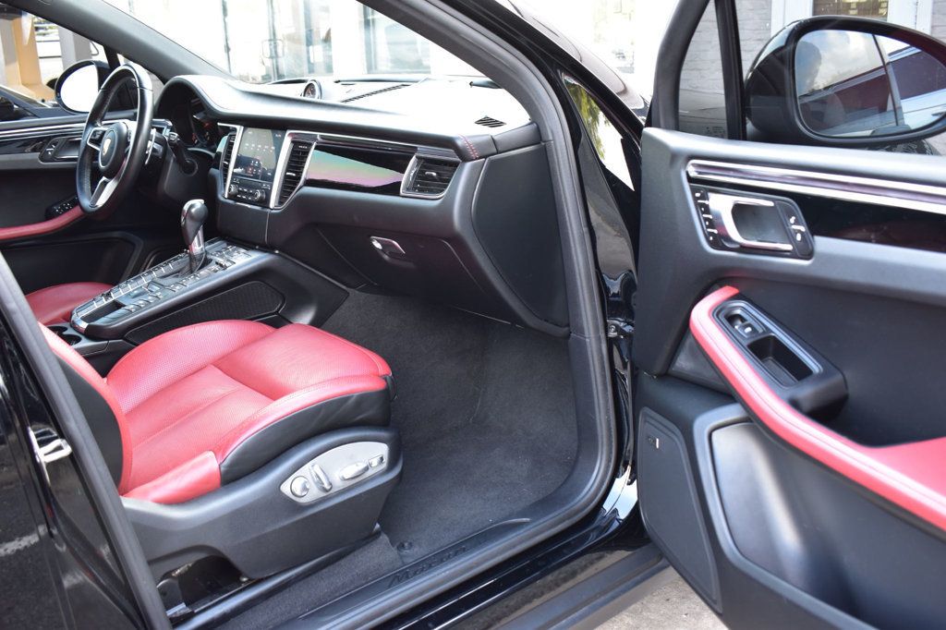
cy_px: 315
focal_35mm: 34
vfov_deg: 38.3
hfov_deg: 55.1
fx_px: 906
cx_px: 473
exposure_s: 1/15
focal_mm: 23
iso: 400
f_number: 6.3
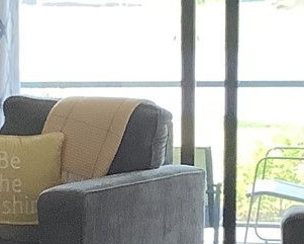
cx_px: 75
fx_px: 1449
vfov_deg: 9.6
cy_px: 193
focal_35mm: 161
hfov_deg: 11.9
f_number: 2.4
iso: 100
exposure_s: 1/120
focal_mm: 3.3
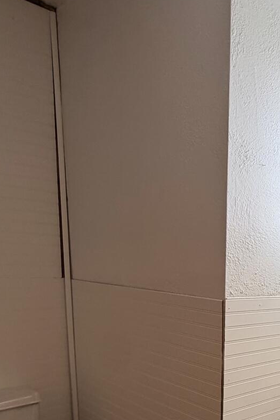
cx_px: 332
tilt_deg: -9.5
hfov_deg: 30.7
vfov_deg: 49.2
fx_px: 431
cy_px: 330
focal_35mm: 37
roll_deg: -2.2
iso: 125
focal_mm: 2.22
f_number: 2.2
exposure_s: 1/120
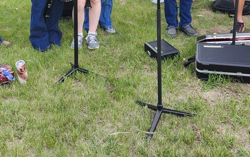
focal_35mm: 57
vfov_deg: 21.4
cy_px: -21
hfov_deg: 35.3
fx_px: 388
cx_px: 84
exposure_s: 1/222
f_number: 1.8
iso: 25
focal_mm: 5.54
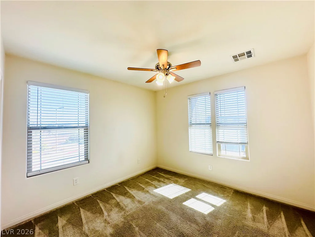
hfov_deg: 102.1
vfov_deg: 85.7
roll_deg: +0.7
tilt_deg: +1.8
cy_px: 118
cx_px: 158
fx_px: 127
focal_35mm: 14
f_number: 2.2
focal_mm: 2.22
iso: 40
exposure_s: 1/151
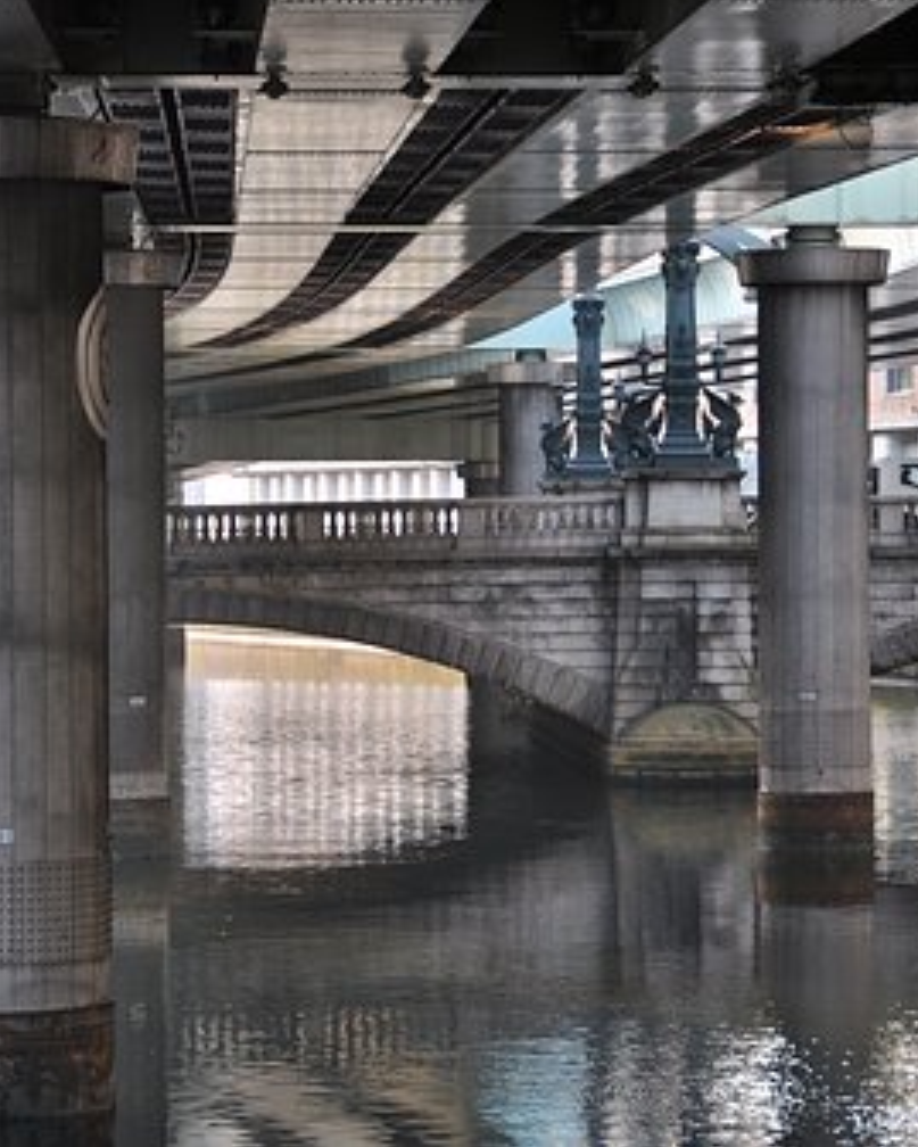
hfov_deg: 10.3
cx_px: 505
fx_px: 5092
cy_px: 570
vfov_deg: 12.8
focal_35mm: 150
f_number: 5
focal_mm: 70
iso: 320
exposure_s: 1/100
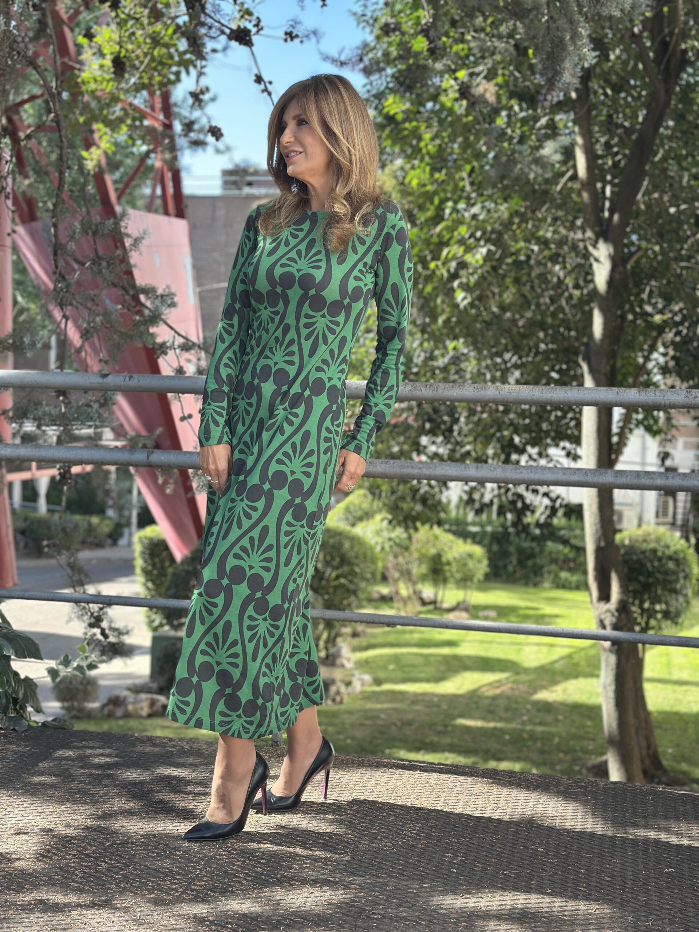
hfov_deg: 30.3
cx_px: 350
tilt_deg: -5.0
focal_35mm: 48
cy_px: 466
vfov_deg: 39.7
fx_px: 1292
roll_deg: -1.8
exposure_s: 1/767
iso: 80
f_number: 1.78
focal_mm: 6.86
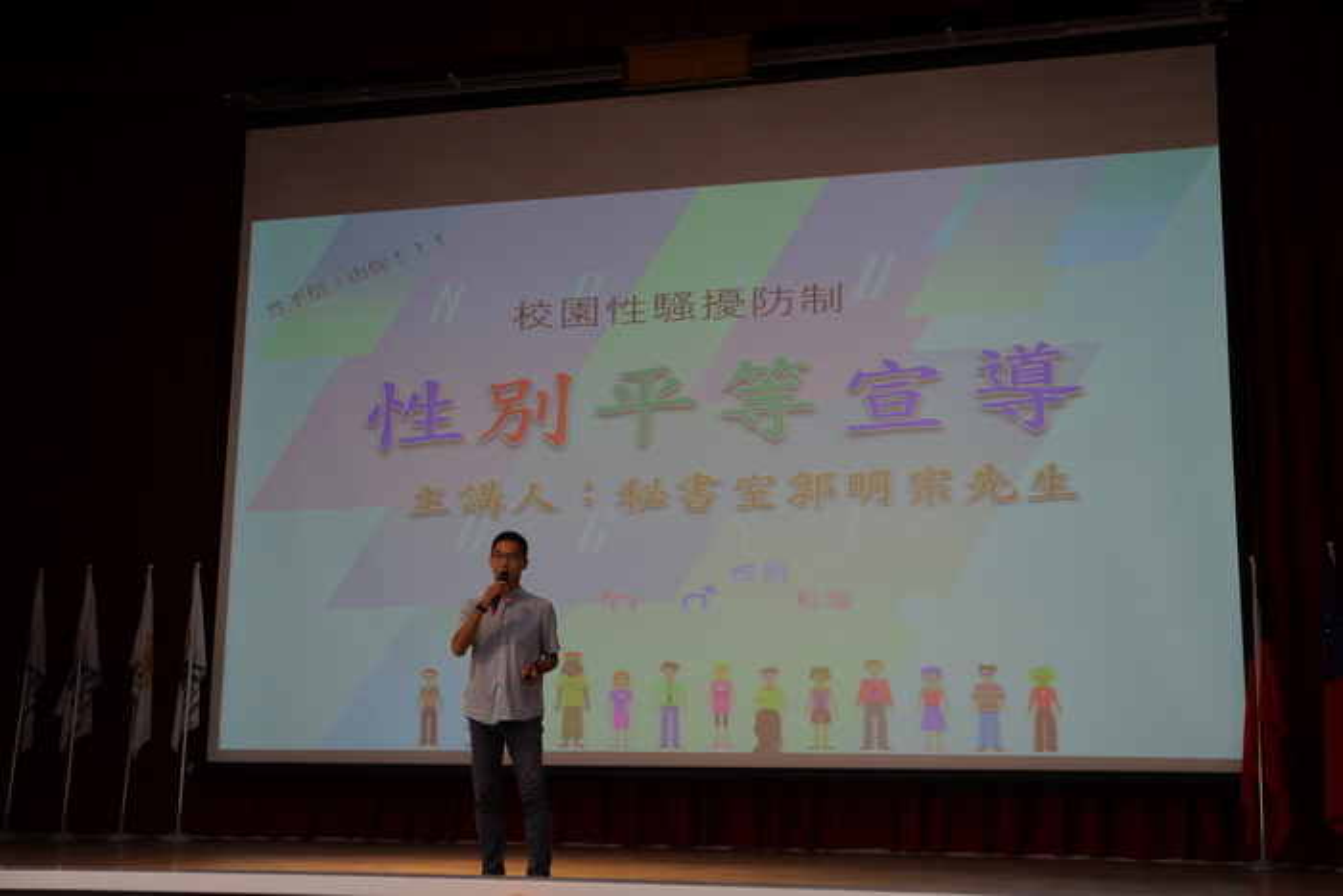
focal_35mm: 45
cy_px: 448
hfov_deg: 43.6
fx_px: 1679
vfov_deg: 29.9
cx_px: 672
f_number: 4
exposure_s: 1/60
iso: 1000
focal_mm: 45
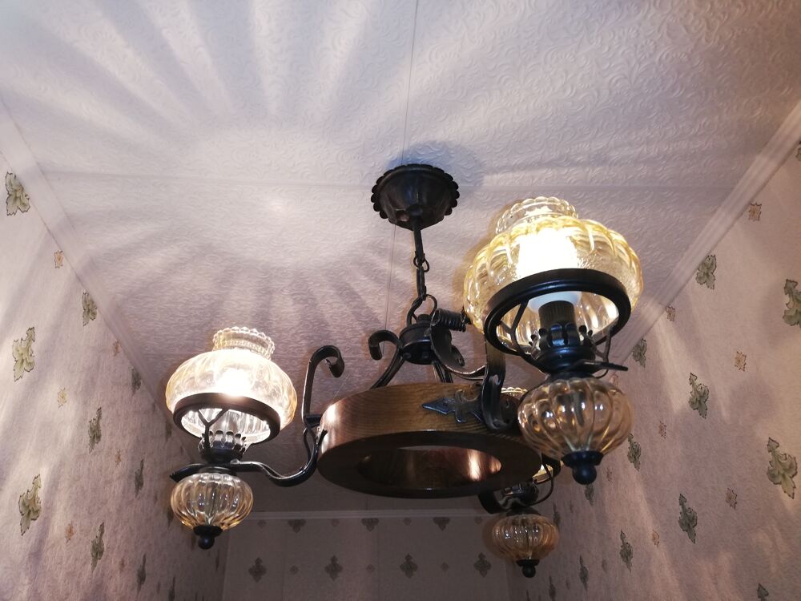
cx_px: 400
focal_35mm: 26
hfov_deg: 67.3
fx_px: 602
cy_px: 300
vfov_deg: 53.1
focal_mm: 3.81
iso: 160
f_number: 2.2
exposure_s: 1/50
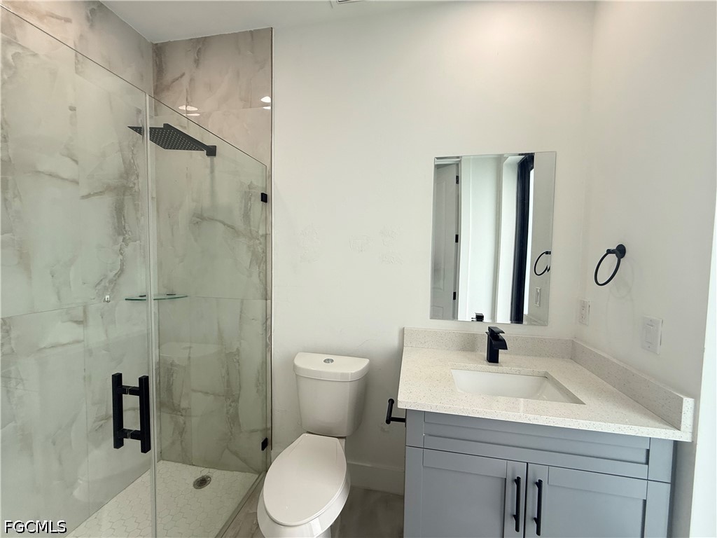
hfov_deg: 102.1
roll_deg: -1.3
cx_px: 358
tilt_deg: -1.9
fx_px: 290
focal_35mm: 14
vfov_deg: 85.7
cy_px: 269
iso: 100
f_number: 2.2
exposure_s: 1/120
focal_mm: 2.22
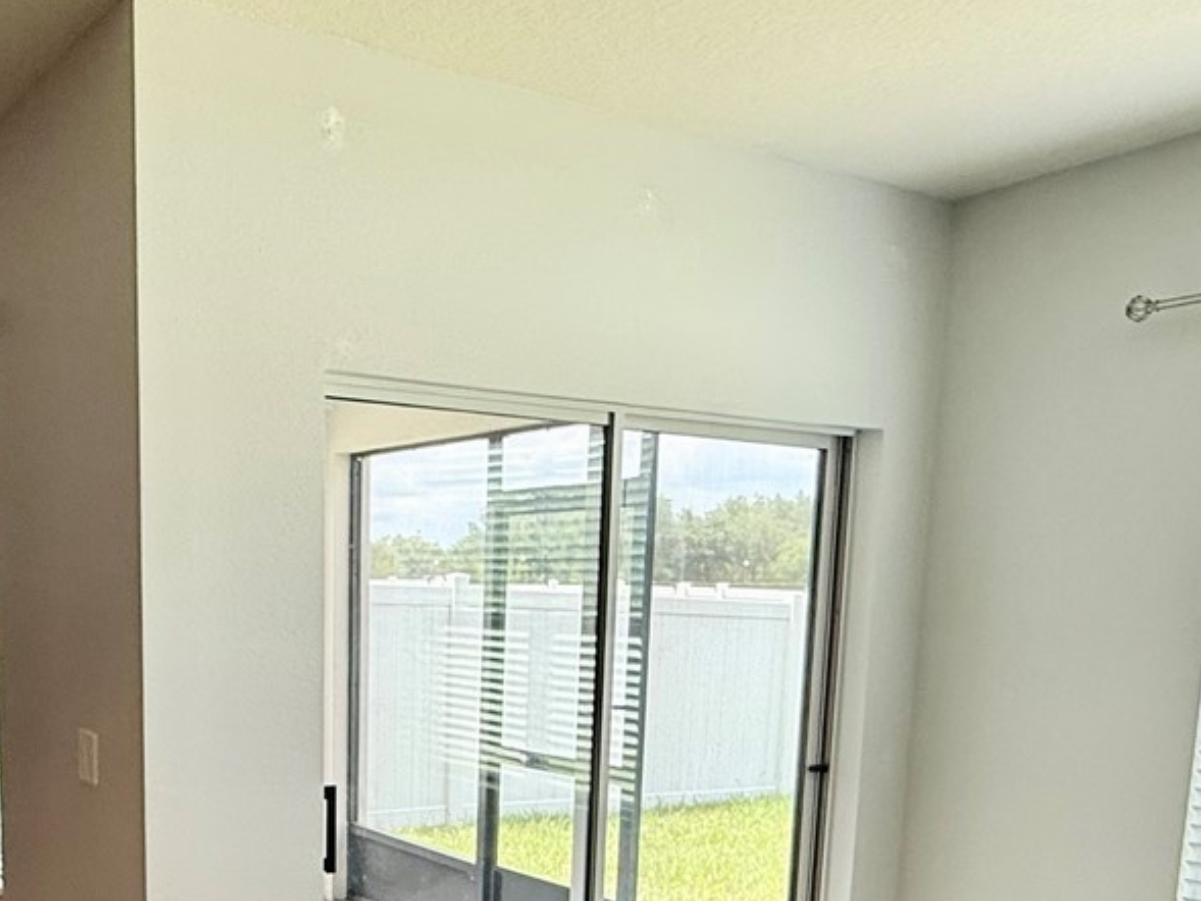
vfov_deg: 35.4
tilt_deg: -12.3
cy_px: 824
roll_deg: -1.2
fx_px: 1319
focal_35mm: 38
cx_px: 373
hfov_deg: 47.9
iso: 100
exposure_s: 1/120
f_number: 2.2
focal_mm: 2.22
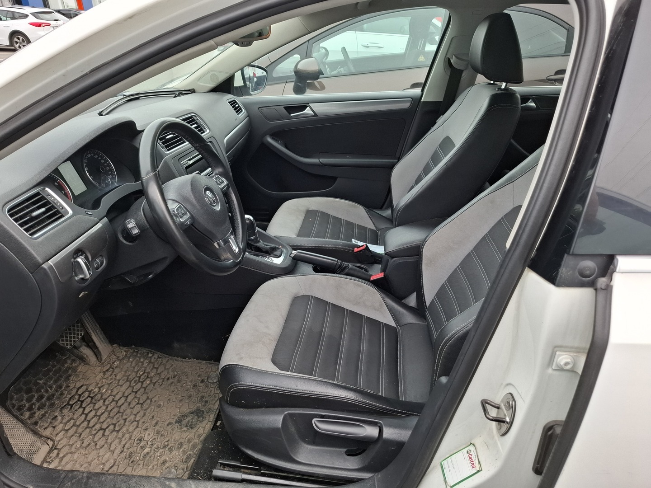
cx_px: 326
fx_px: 433
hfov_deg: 73.9
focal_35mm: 23
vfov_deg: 58.9
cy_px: 244
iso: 50
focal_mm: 5.54
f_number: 1.8
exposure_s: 1/343
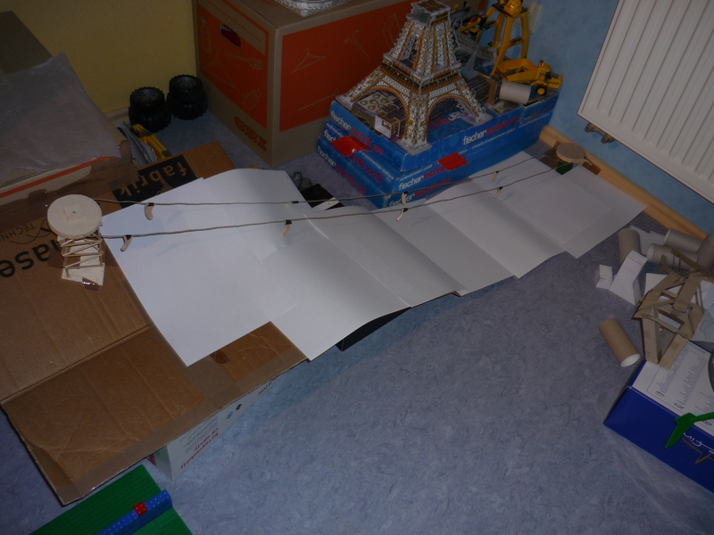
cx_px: 357
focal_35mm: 33
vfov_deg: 42.9
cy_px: 268
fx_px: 681
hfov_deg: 55.4
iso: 100
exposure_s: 1/30
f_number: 2.8
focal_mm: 5.5
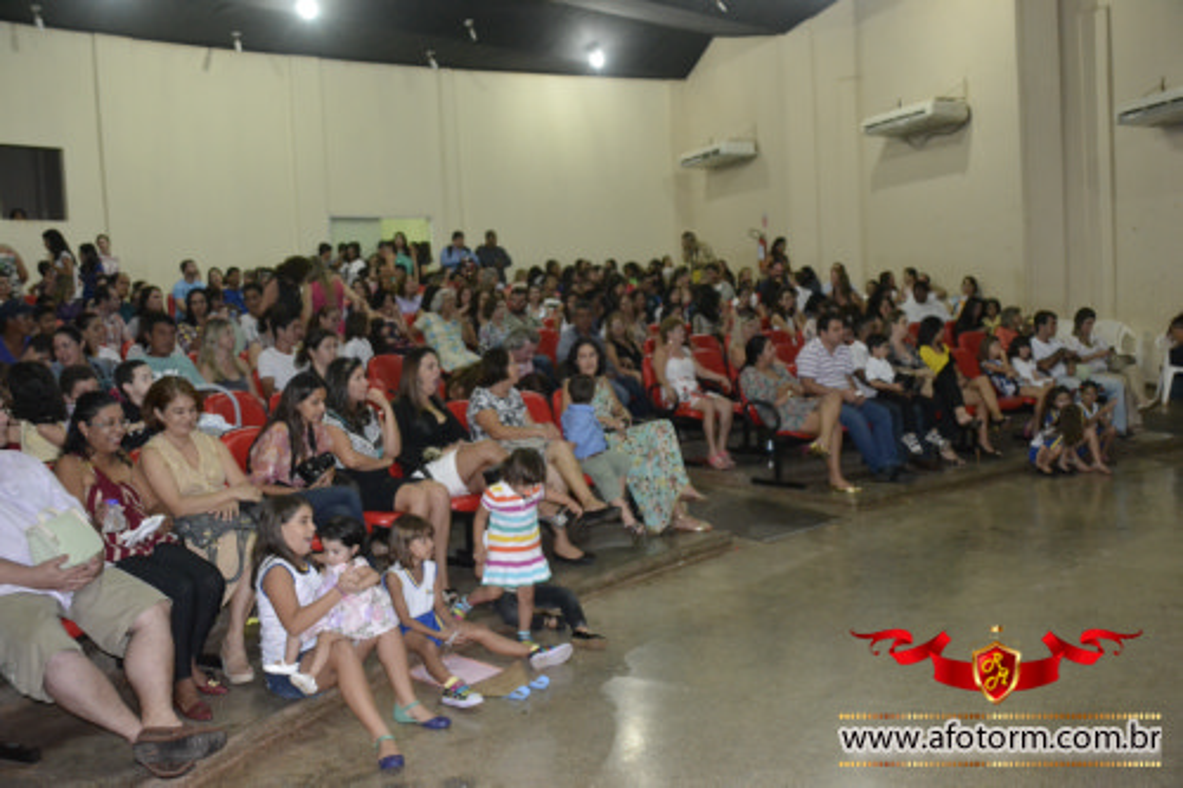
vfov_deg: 36.8
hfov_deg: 53.1
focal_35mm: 36
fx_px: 1183
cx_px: 592
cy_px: 394
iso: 3200
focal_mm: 24
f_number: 3.8
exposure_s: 1/60
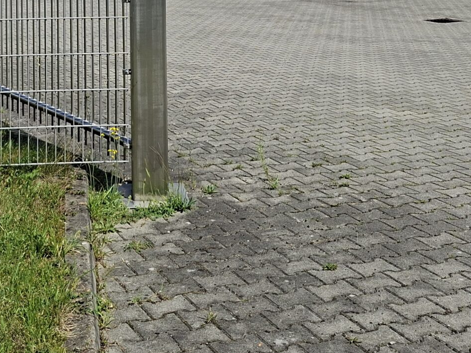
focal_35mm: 62
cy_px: -89
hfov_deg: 30.9
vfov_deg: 21.6
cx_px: 144
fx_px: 843
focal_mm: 5.54
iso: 50
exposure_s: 1/2208
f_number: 1.8
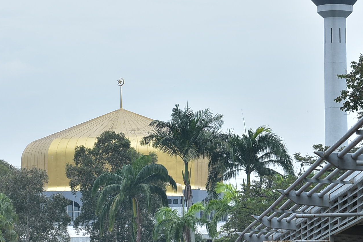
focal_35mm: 249
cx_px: 184
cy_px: 258
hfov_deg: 8.3
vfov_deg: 5.5
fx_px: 2511
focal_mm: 70
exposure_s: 1/320
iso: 200
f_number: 5.6
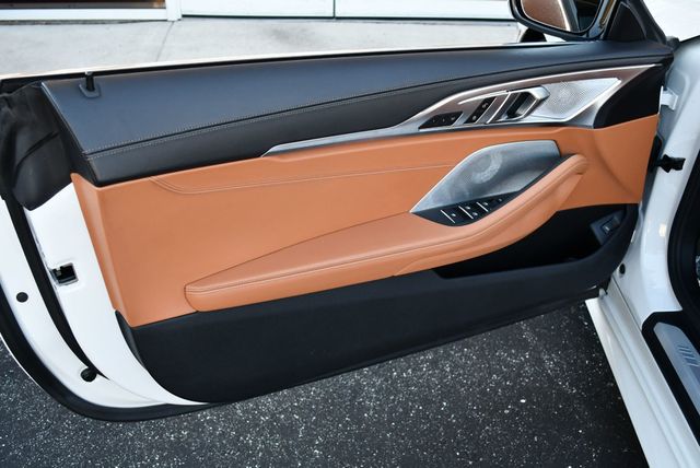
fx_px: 701
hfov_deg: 53.1
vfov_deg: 36.9
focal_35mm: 36
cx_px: 350
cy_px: 234
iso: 400
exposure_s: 1/250
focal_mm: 18
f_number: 3.5
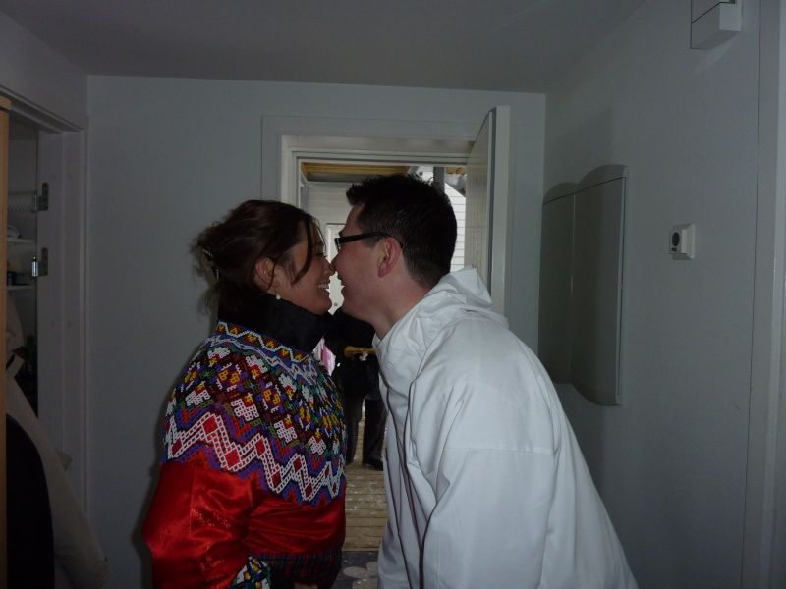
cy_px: 294
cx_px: 393
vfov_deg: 54.9
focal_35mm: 25
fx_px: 568
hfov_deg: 69.4
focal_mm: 4.1
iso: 100
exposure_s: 1/125
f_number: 3.3
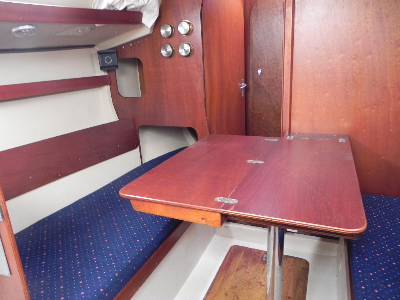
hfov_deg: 67.3
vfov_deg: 53.1
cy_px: 150
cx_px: 200
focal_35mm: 26
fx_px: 300
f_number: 2.8
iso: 233
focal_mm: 4.6
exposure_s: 1/30
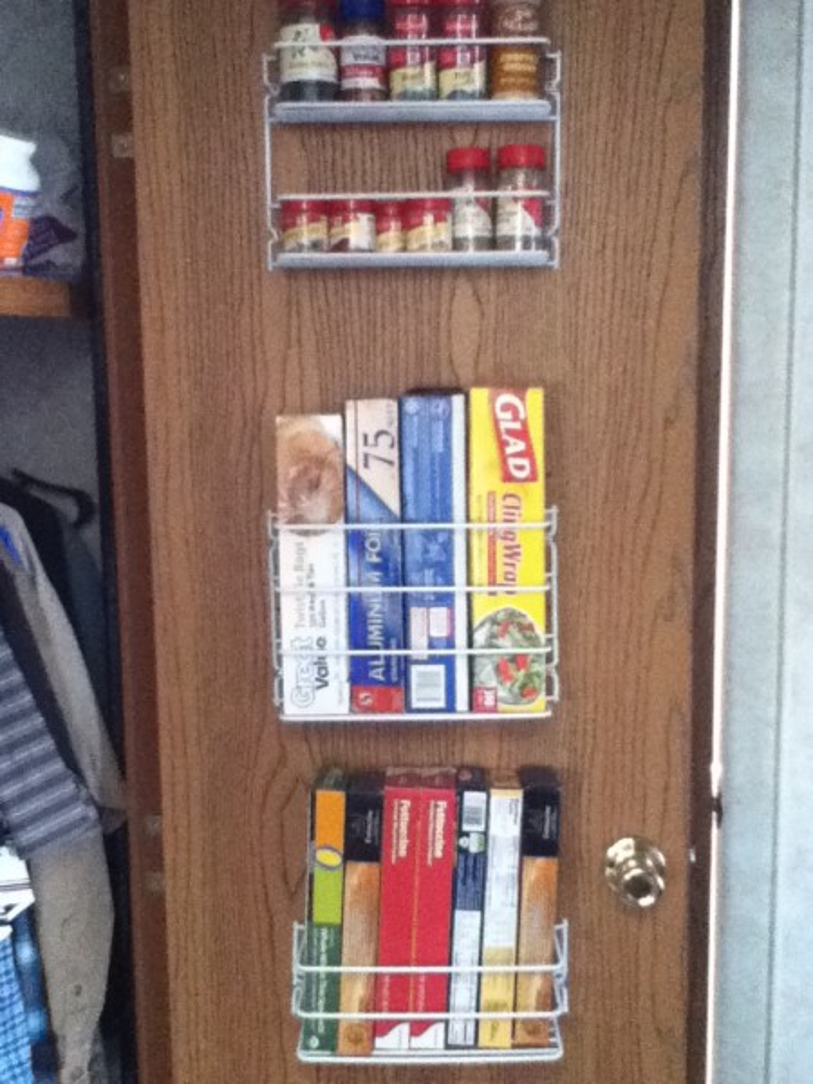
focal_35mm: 32
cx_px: 406
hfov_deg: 44.2
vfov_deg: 56.8
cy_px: 542
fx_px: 1002
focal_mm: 3.85
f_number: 2.4
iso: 640
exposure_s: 1/24
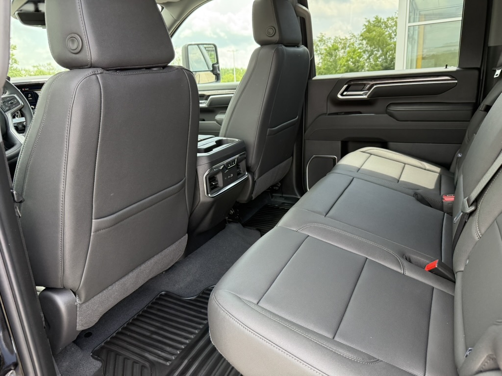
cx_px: 251
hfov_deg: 71.6
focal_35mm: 24
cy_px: 188
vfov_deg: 56.8
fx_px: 348
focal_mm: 6.76
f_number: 1.78
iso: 200
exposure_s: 1/243
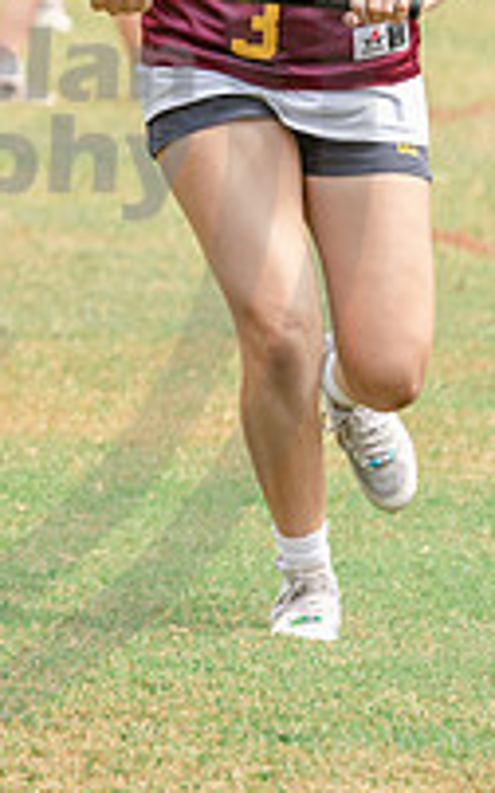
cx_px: -805
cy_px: 108
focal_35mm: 562
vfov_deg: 3.7
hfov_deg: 2.3
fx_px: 12148
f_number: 4
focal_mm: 135
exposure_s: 1/1000
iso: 250
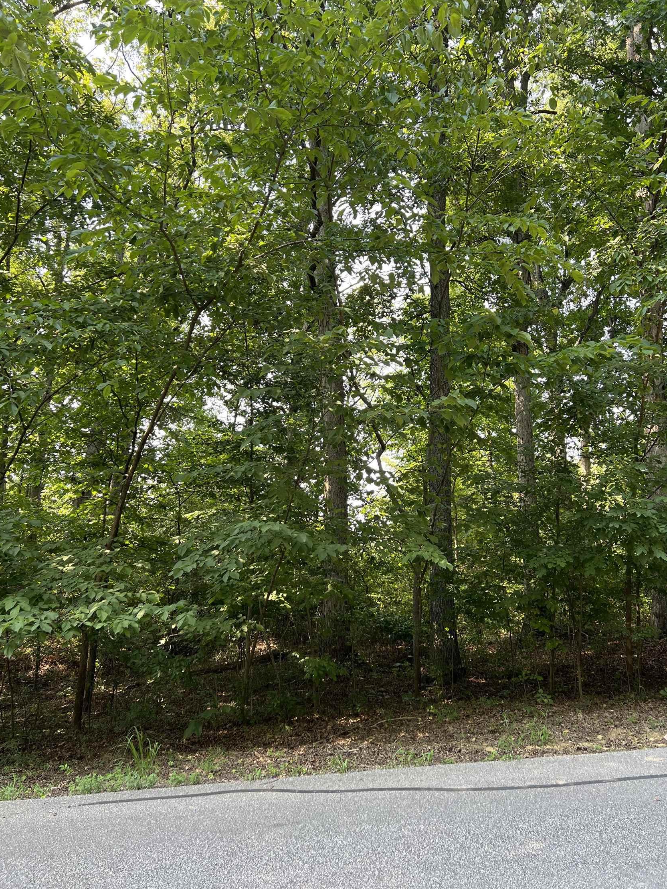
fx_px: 694
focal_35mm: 27
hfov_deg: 51.3
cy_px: 441
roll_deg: -2.1
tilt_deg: +11.9
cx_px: 344
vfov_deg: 65.3
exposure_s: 1/152
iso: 50
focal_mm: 5.7
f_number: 1.5
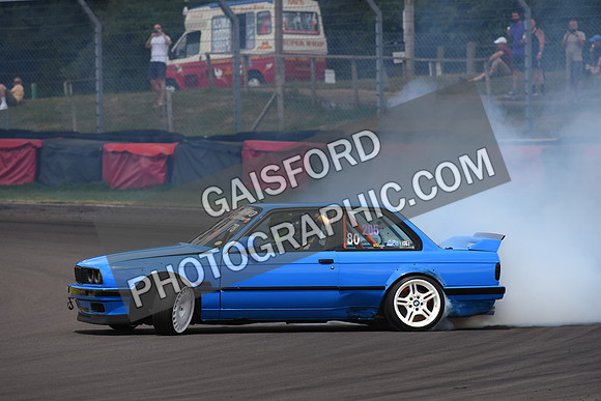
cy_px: 200
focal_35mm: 400
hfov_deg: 5.2
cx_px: 300
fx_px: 6679
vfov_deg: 3.4
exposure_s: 1/1000
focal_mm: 400
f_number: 8
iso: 1250
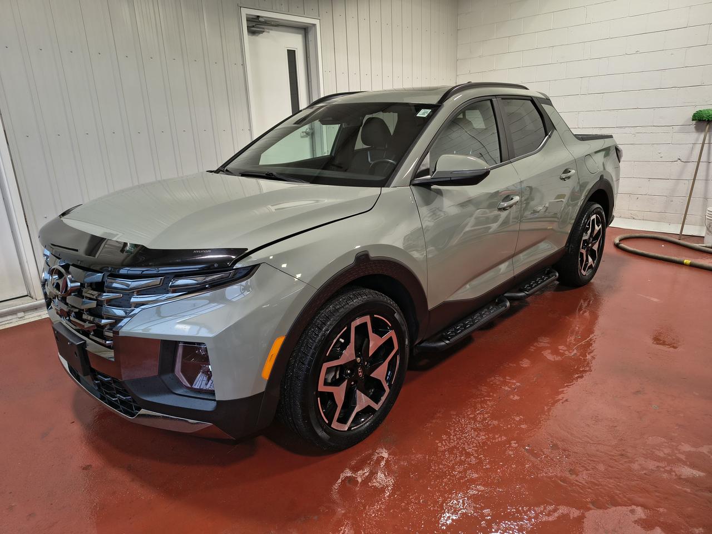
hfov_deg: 71.6
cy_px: 267
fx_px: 494
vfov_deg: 56.8
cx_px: 356
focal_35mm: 24
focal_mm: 5.56
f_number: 1.8
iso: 425
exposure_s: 1/120
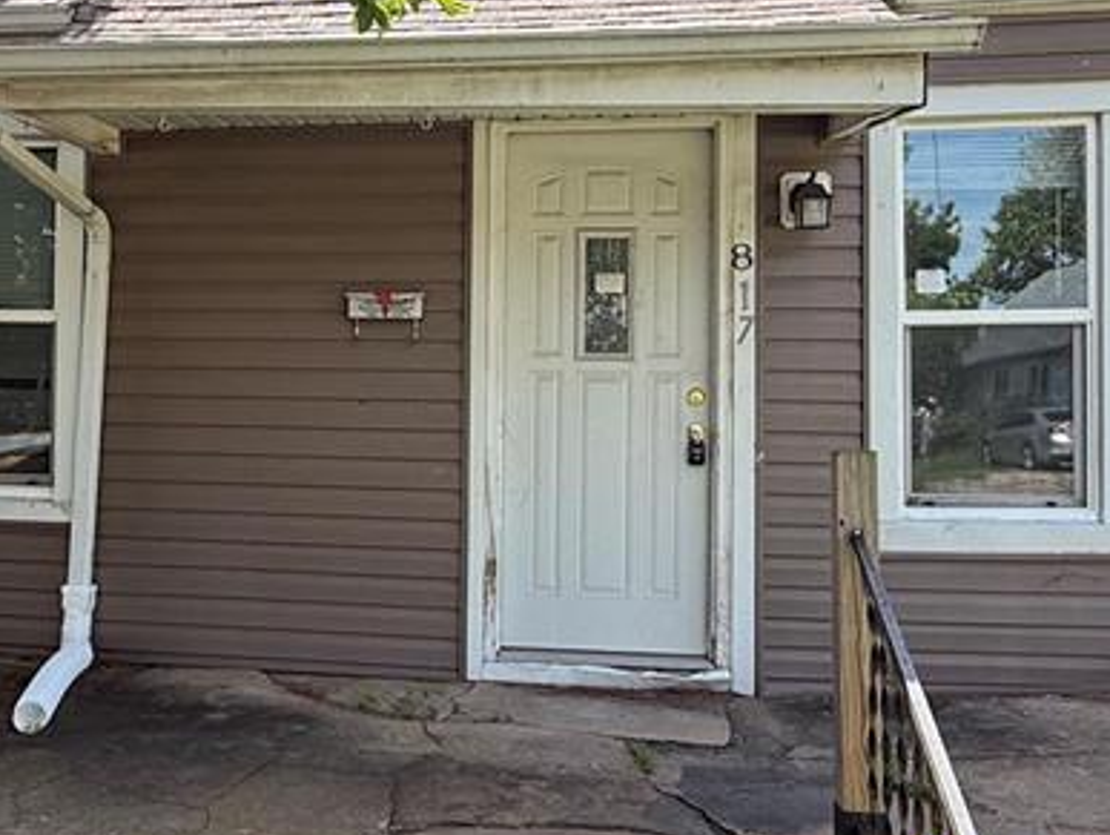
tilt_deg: -0.2
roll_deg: -0.4
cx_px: 404
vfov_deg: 38.7
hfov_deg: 49.5
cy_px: 370
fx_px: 1188
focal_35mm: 37
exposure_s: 1/253
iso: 50
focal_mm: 2.22
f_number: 2.2
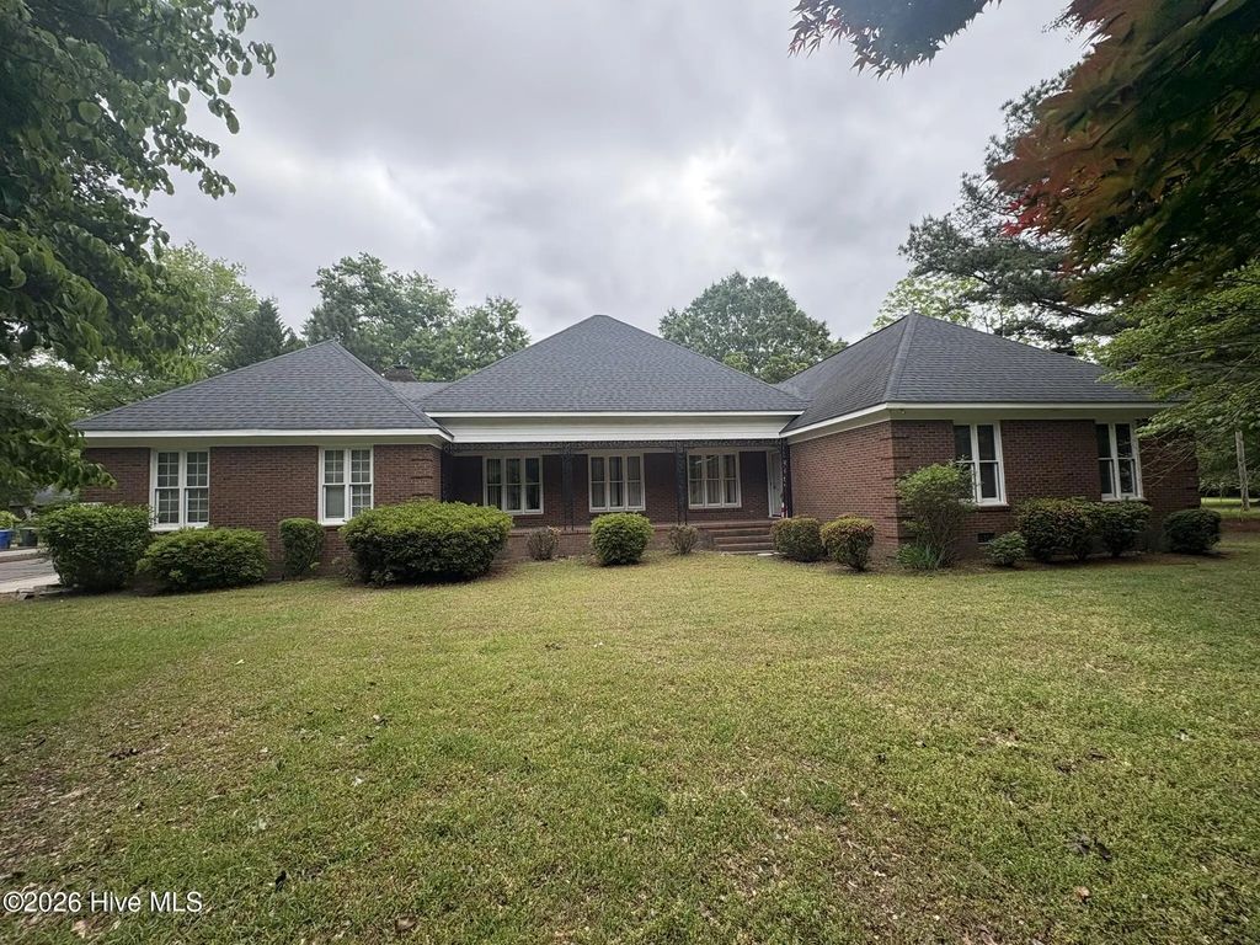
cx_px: 630
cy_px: 472
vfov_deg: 85.7
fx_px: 510
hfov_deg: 102.1
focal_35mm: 14
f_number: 2.2
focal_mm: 2.22
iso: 64
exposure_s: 1/821
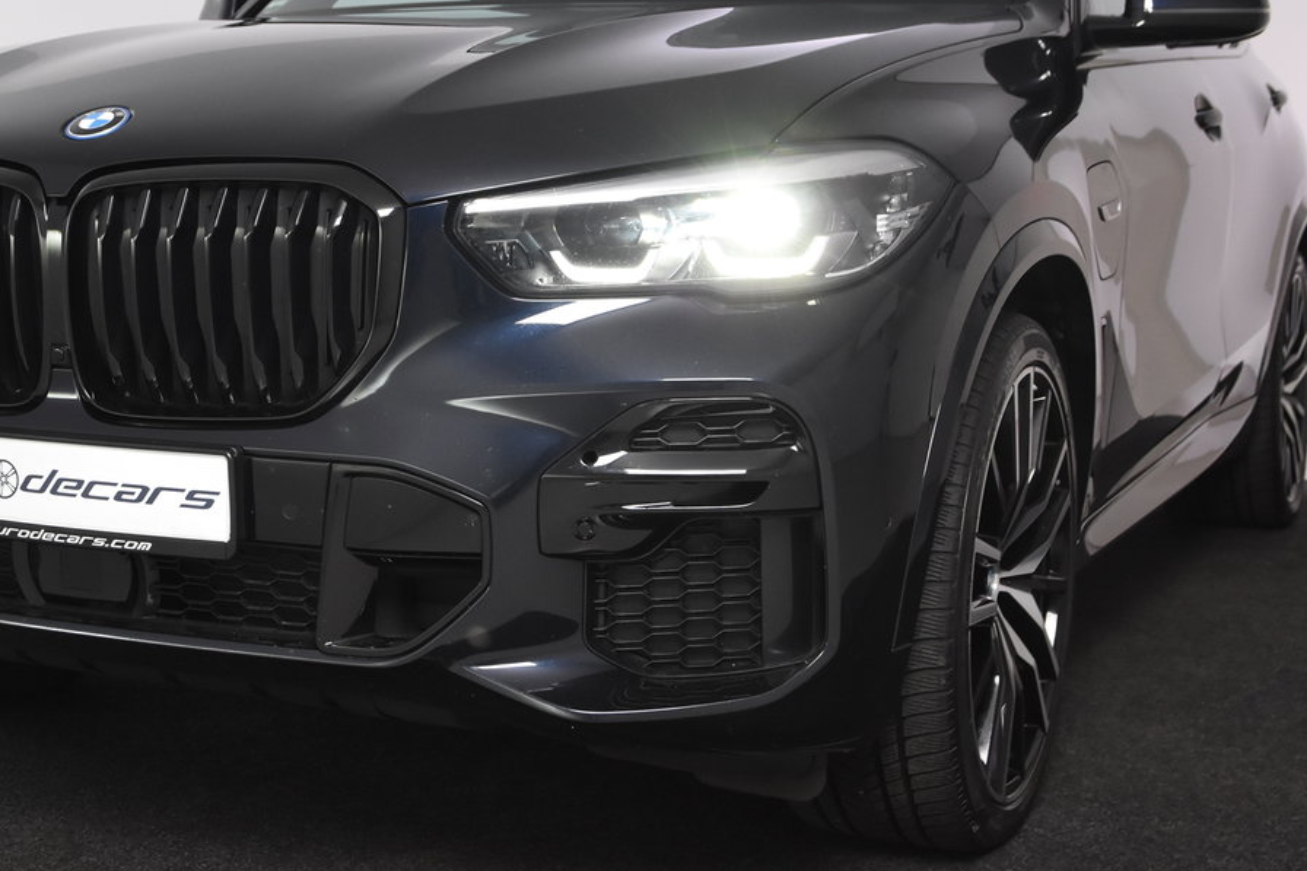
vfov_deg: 22.6
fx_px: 2178
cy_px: 355
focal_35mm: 60
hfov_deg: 33.2
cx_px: 467
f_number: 5
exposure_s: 1/100
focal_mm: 28
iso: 1600
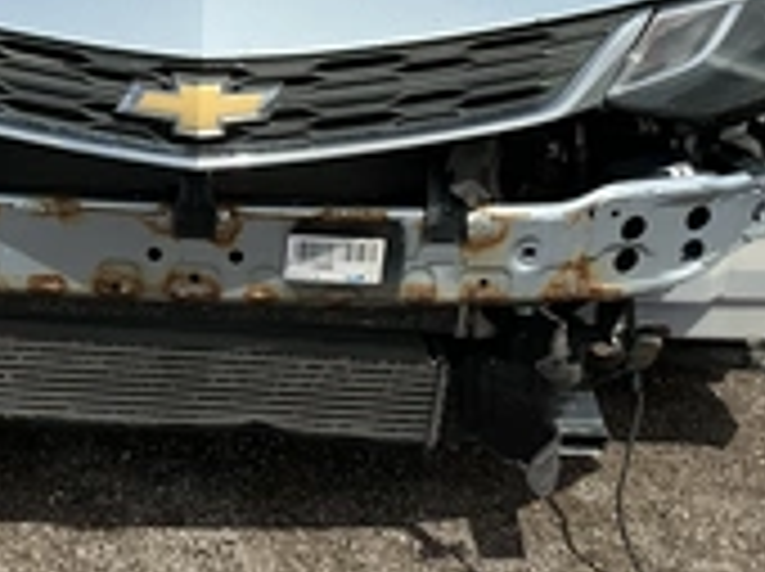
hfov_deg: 29.1
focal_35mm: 66
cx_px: 207
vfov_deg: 22.2
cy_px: 275
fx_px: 1457
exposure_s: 1/1730
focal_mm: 3
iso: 25
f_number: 1.8
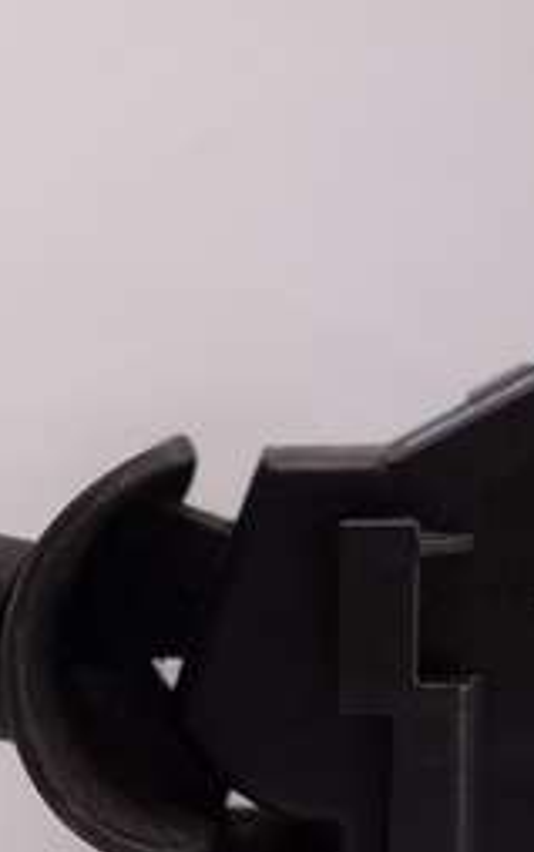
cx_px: -138
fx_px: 2140
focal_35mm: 92
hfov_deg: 13.7
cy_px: 750
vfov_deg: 22.1
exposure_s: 1/100
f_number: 2.2
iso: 125
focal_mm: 10.4
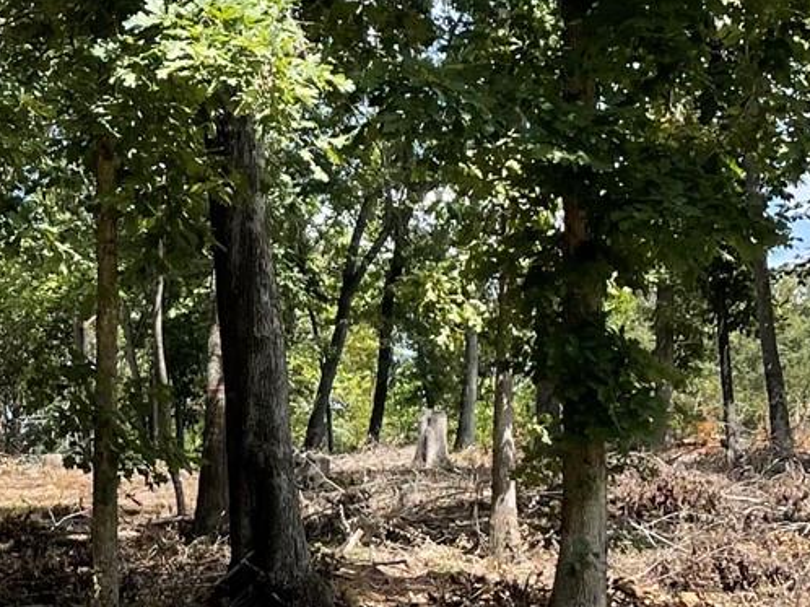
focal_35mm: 107
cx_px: -291
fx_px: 2503
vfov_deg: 13.8
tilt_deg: +6.9
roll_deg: -1.4
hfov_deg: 17.1
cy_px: 324
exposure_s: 1/1575
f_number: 1.6
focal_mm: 4.2
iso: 32
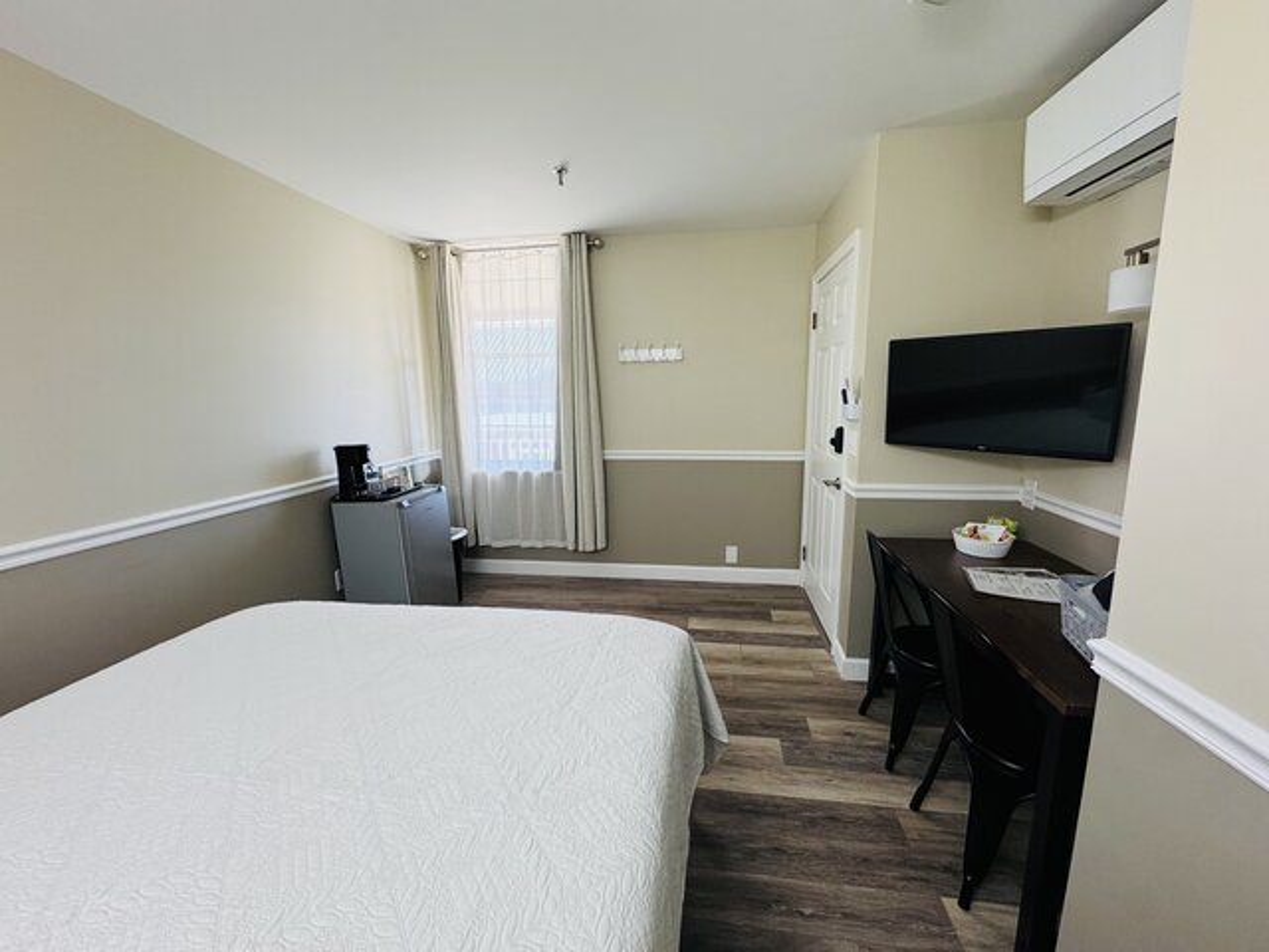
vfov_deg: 85.7
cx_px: 634
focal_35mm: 14
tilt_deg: -10.8
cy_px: 476
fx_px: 513
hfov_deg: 102.1
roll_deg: +0.6
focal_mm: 2.22
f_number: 2.2
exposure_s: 1/120
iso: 200
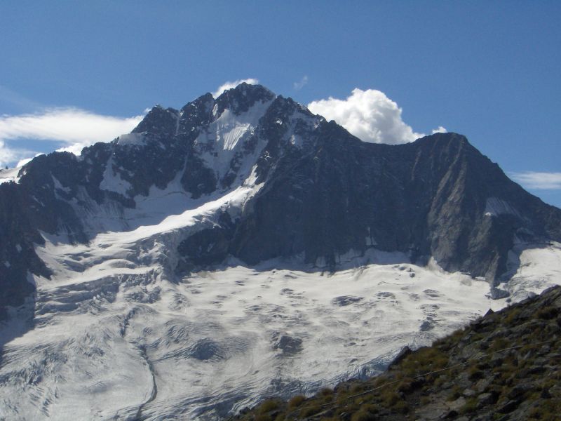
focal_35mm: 75
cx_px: 280
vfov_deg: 19.6
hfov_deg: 26.0
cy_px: 210
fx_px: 1215
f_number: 6.2
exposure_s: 1/1351
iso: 100
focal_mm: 12.2
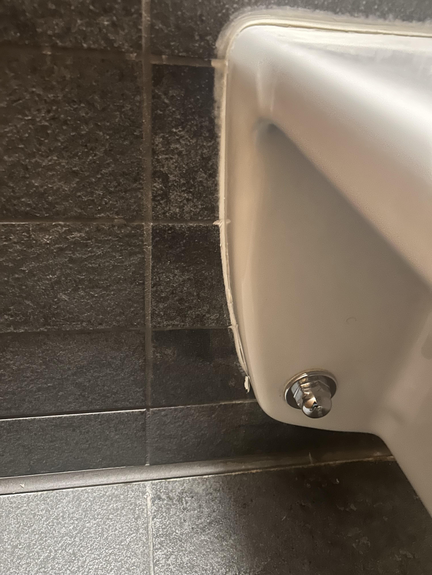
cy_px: 288
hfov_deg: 53.1
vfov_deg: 67.3
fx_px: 433
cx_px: 216
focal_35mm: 26
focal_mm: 5.7
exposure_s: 1/21
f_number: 1.5
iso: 1000
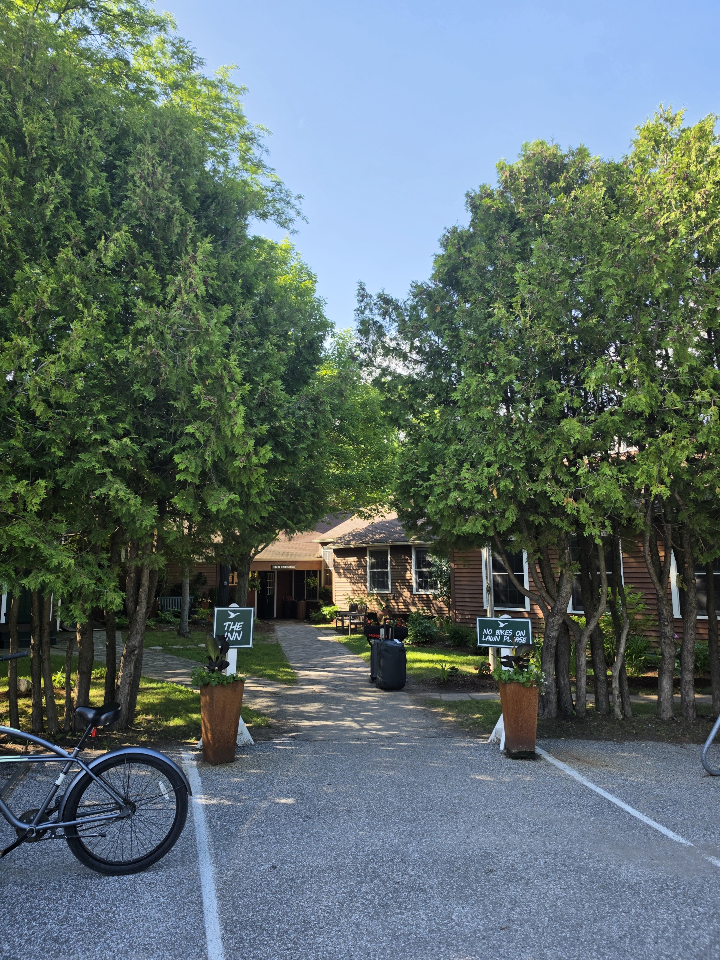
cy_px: 480
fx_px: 638
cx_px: 360
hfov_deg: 58.9
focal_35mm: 23
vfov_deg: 73.9
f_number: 1.4
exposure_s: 1/2128
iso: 64
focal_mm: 6.5
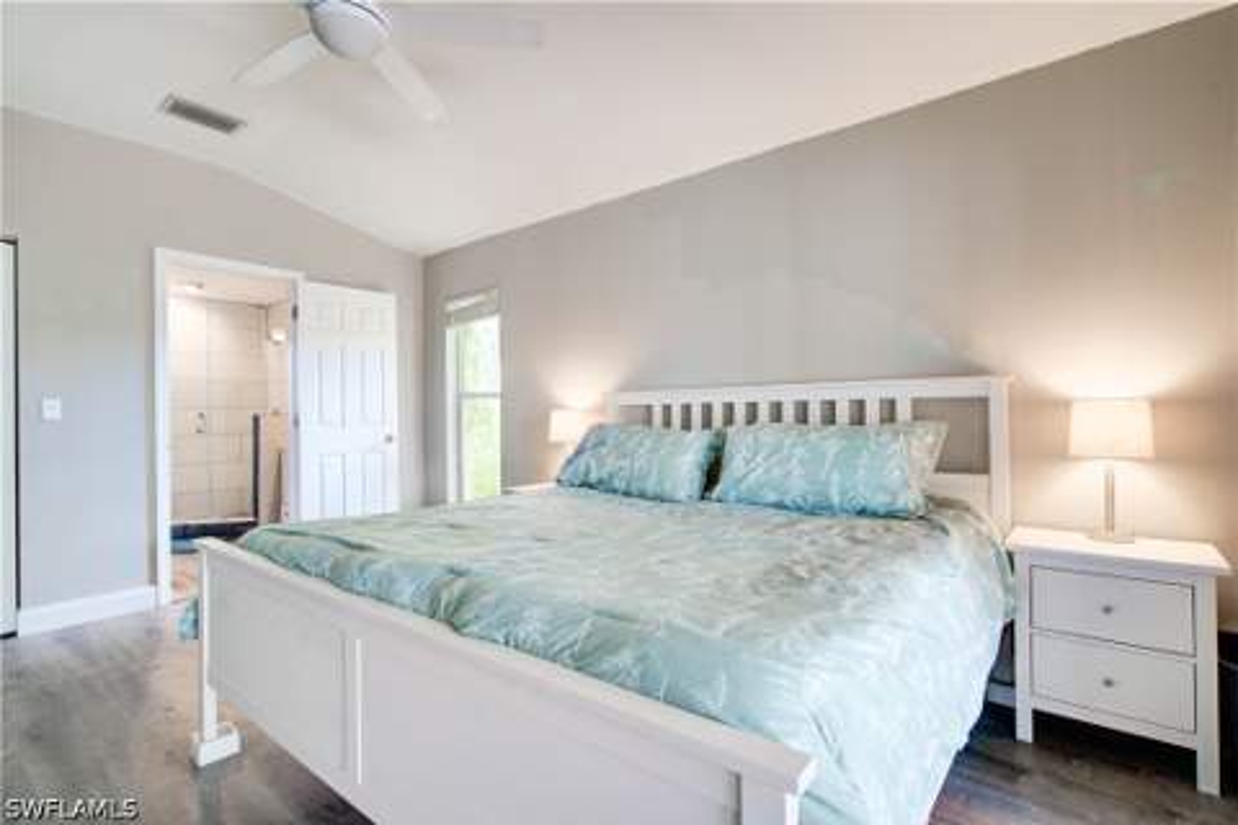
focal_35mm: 16
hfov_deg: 96.7
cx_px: 619
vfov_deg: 73.7
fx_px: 550
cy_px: 412
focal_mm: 16
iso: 500
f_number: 8
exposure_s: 1/6
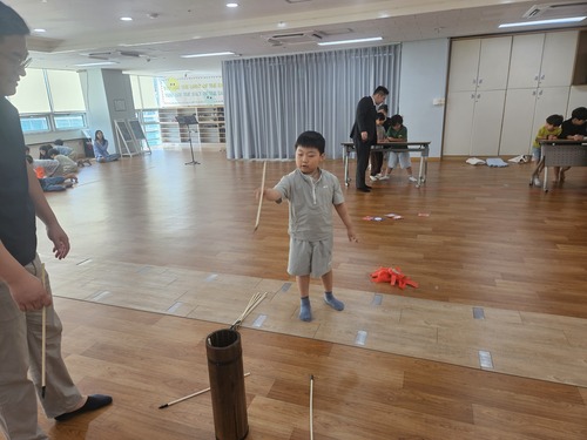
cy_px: 220
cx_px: 294
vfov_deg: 58.9
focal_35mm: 23
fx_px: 390
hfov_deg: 73.9
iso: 125
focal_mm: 5.4
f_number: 1.8
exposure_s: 1/120
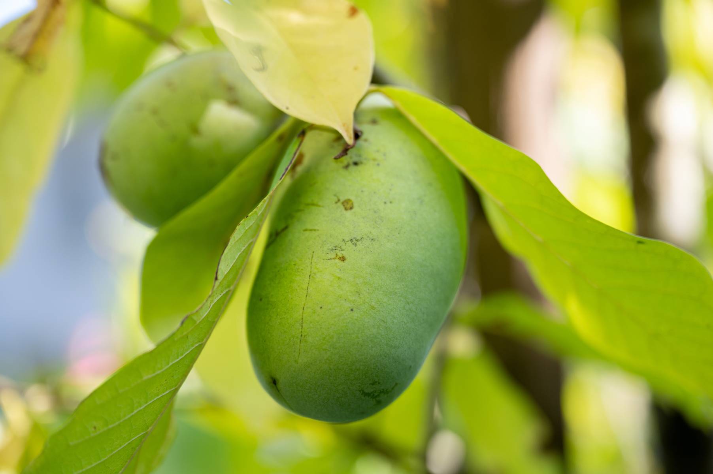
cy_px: 237
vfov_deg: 19.4
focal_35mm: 70
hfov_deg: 28.9
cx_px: 356
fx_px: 1385
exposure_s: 1/400
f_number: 2.8
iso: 250
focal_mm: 70
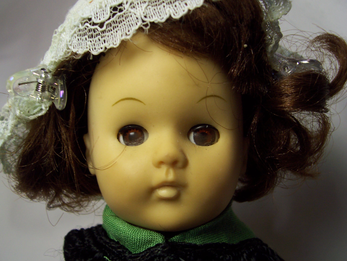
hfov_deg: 50.1
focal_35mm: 37
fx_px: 371
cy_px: 130
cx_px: 174
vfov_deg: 38.7
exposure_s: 1/90
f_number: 2.8
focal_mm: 5.6
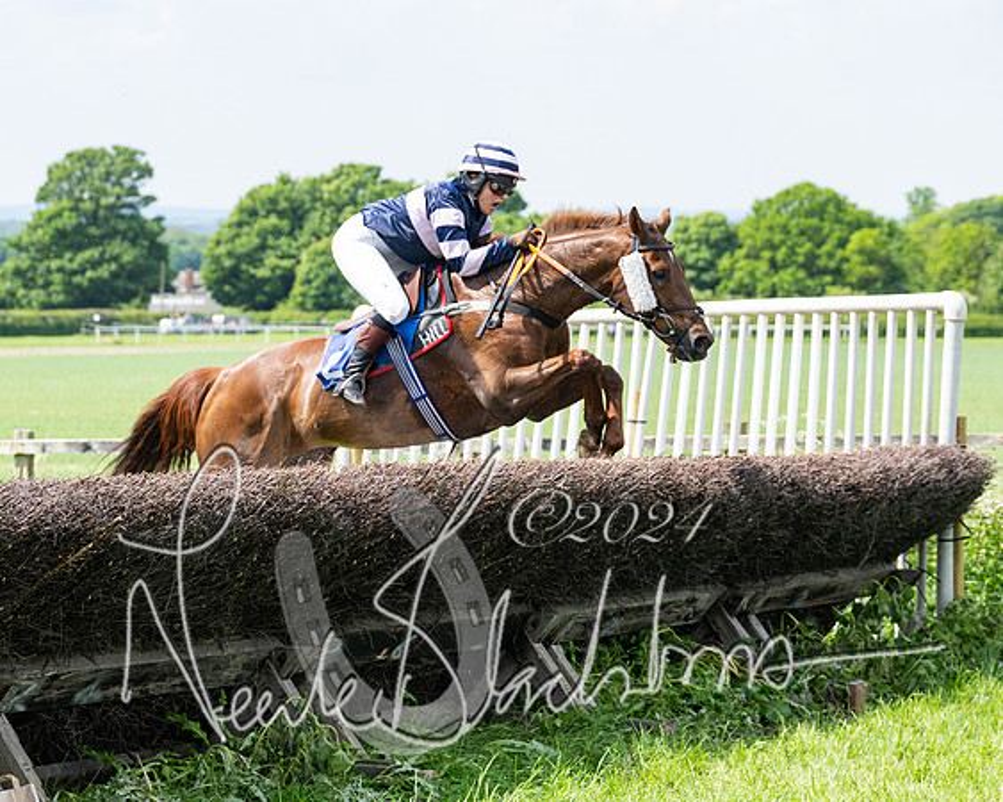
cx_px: 362
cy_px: 401
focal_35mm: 117
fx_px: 3461
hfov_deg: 16.5
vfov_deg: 13.2
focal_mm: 81
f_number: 4
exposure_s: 1/1600
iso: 400
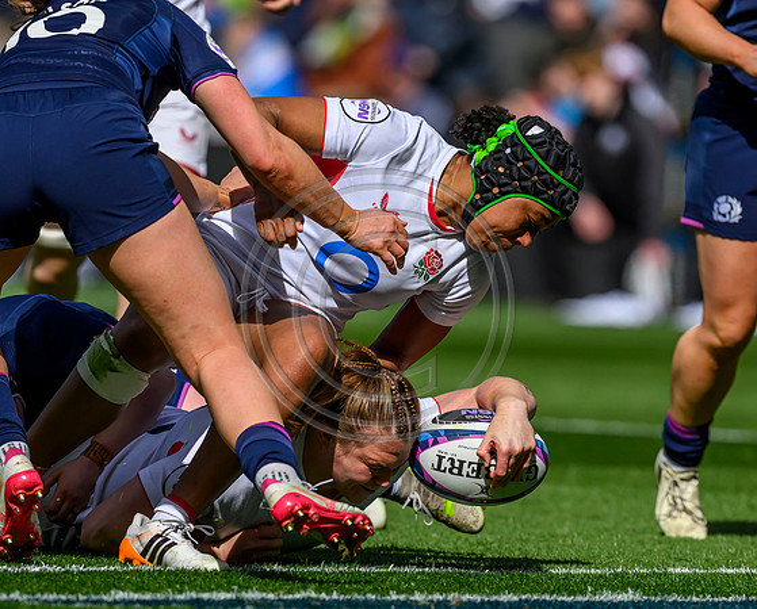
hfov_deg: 2.8
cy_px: 448
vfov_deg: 2.3
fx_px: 15495
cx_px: 283
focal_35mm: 690
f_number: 4
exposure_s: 1/12800
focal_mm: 400
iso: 500
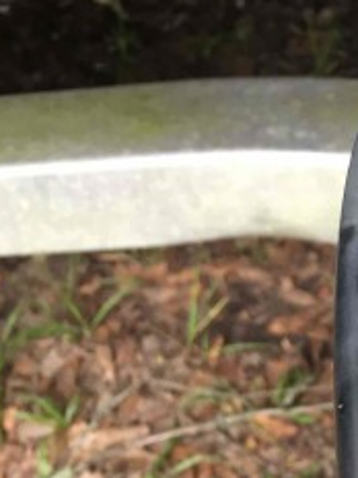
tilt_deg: -40.3
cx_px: 444
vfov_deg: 25.8
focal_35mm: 75
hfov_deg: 18.5
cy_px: 157
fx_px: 1034
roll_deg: -4.1
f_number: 2.2
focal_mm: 4.15
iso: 80
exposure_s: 1/30
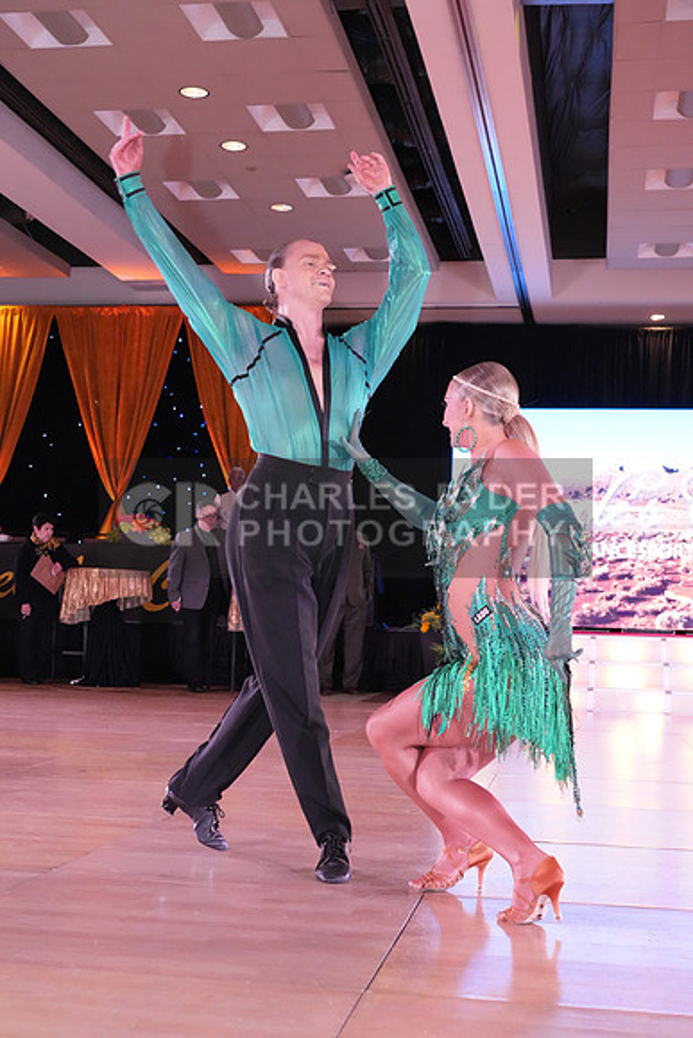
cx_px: 346
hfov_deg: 28.7
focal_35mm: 47
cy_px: 519
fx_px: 1356
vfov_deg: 41.9
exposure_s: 1/250
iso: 8000
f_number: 7.1
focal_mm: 47
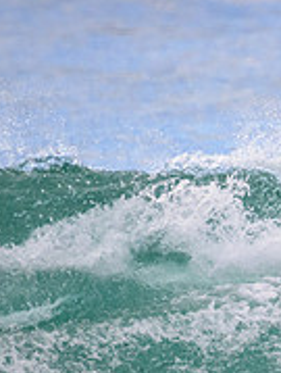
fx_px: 26833
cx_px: 587
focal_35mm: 2488
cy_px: 314
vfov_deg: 0.8
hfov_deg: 0.6
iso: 2800
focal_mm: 800
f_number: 13
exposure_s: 1/2000
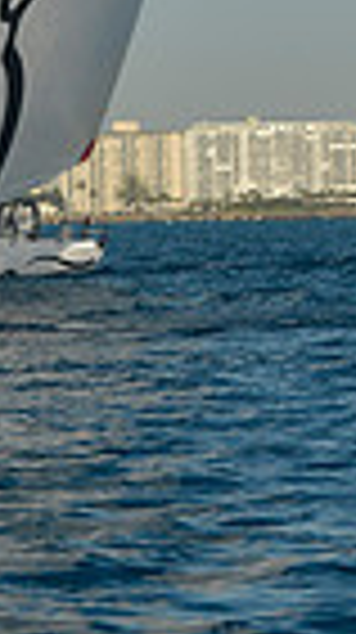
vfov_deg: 7.1
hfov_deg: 3.9
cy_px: 218
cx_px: -834
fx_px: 5083
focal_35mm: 302
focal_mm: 70
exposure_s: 1/800
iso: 200
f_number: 6.3
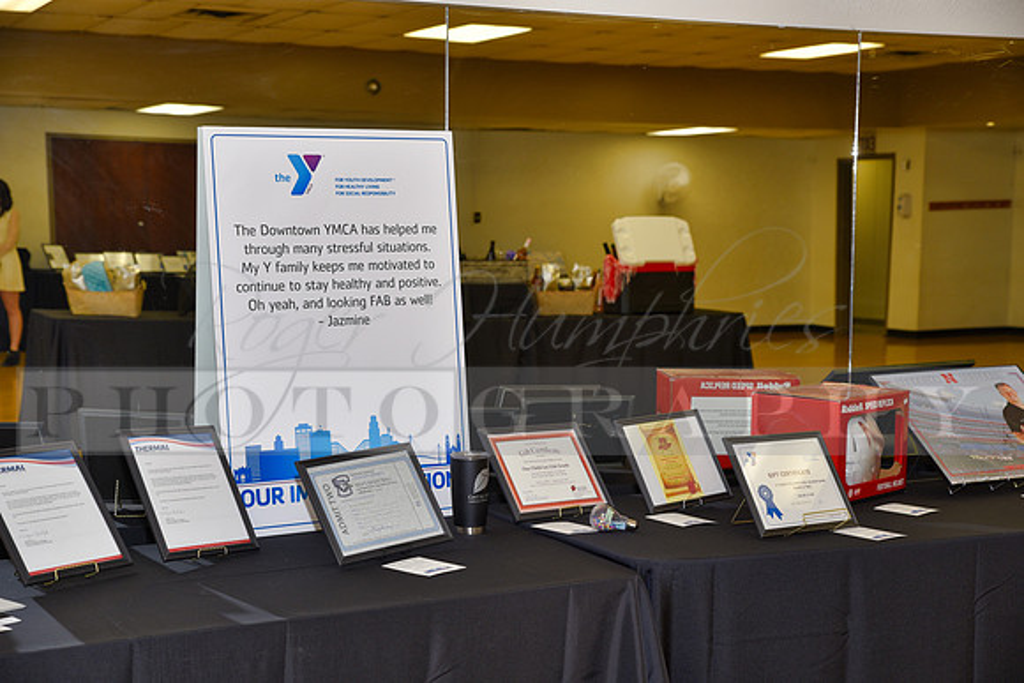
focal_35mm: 58
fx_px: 1650
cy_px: 342
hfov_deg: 34.5
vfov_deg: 23.4
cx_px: 512
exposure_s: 1/60
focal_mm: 58
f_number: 5
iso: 200
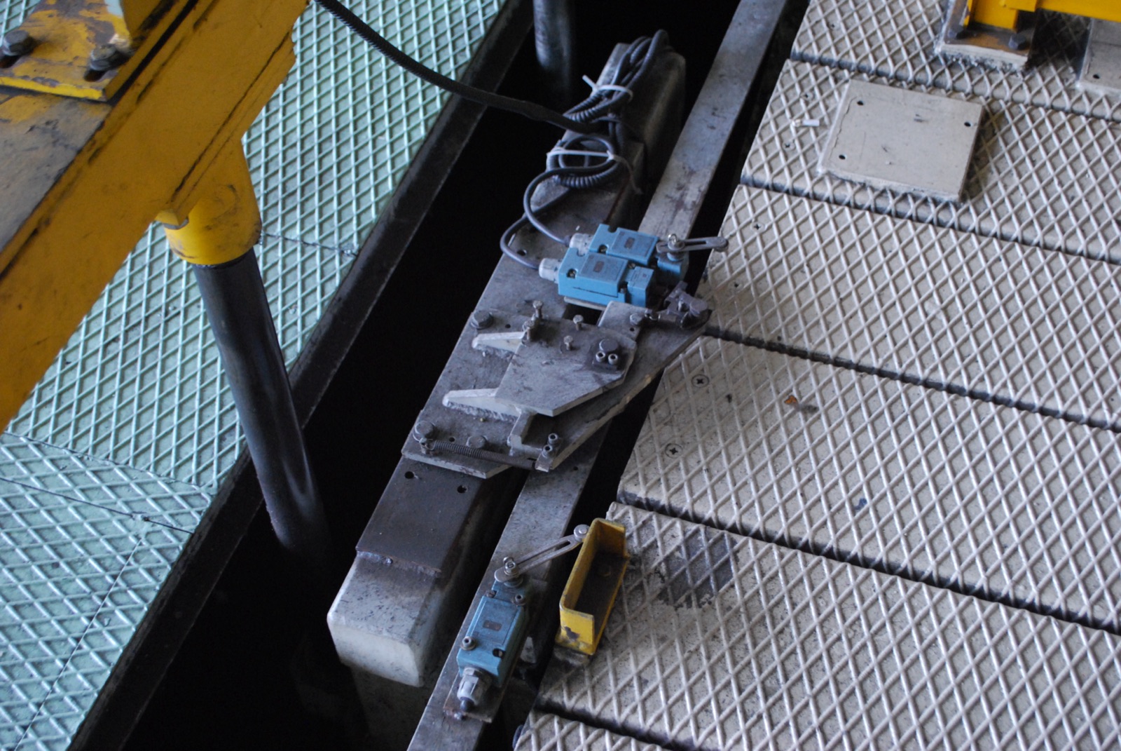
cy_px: 376
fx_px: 1496
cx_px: 560
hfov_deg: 41.1
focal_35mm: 48
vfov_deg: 28.2
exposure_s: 1/30
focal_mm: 32
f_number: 5
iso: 1250
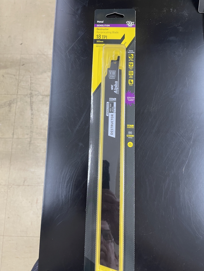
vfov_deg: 67.3
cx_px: 102
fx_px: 204
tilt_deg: -78.9
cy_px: 136
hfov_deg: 53.1
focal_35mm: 26
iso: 200
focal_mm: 4.2
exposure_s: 1/50
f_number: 1.6
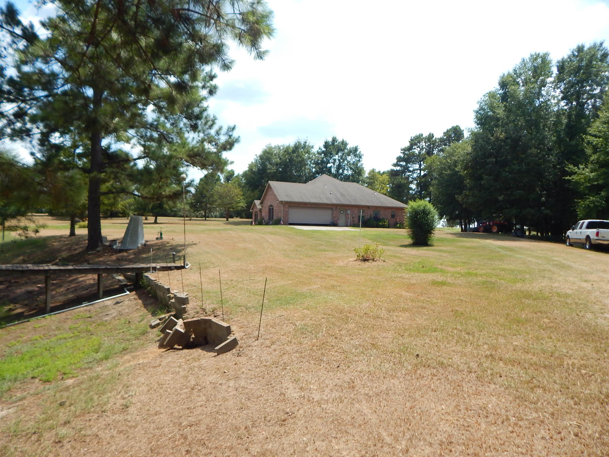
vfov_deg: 61.1
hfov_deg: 76.4
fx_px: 387
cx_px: 304
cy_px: 228
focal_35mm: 22
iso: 125
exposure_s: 1/400
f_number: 6
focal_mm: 4
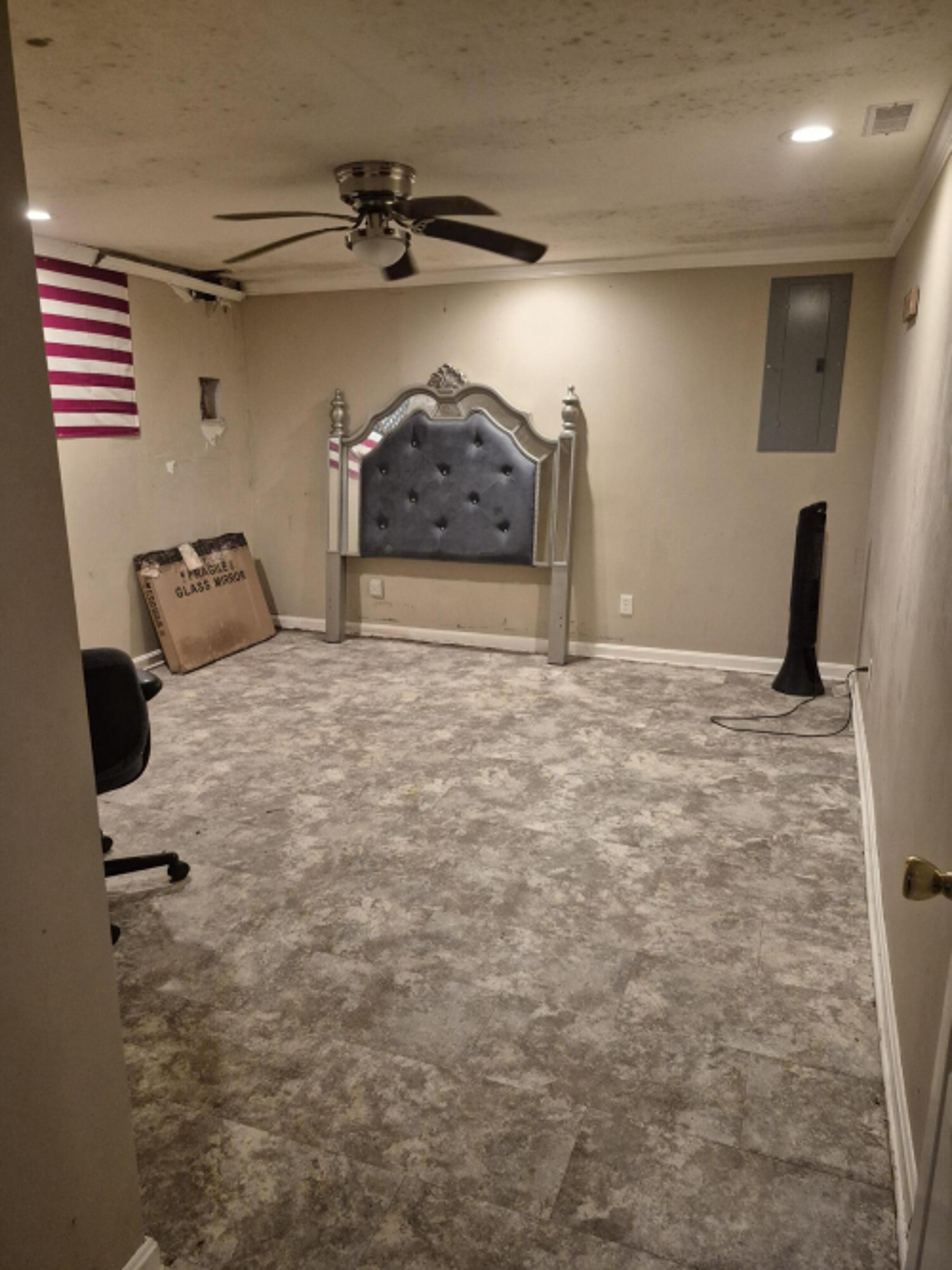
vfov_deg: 73.9
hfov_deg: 58.9
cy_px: 635
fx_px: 844
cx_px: 476
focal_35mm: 23
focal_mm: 5.4
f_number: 1.8
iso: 800
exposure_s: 1/120
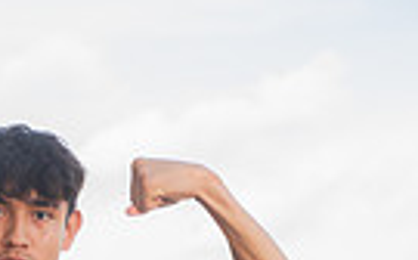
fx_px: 1707
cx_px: 0
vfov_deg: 7.9
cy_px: 687
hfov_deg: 13.8
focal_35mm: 150
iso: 250
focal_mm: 44
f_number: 4.5
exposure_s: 1/400
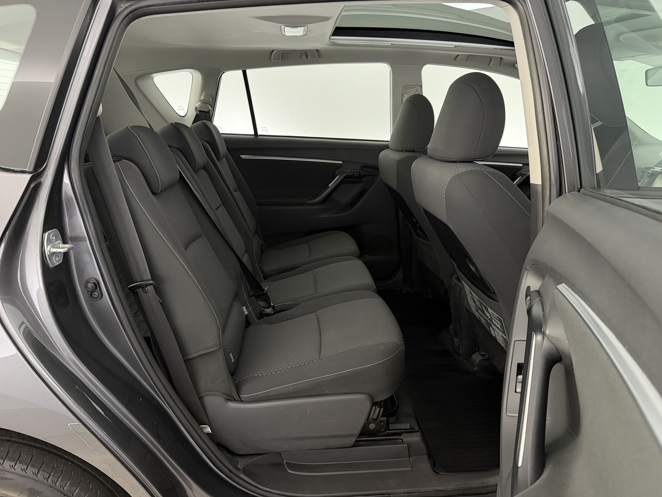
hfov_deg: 71.6
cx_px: 331
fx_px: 459
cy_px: 248
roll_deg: +0.5
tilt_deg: -16.1
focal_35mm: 24
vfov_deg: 56.8
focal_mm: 6.76
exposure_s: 1/33
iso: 800
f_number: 1.78
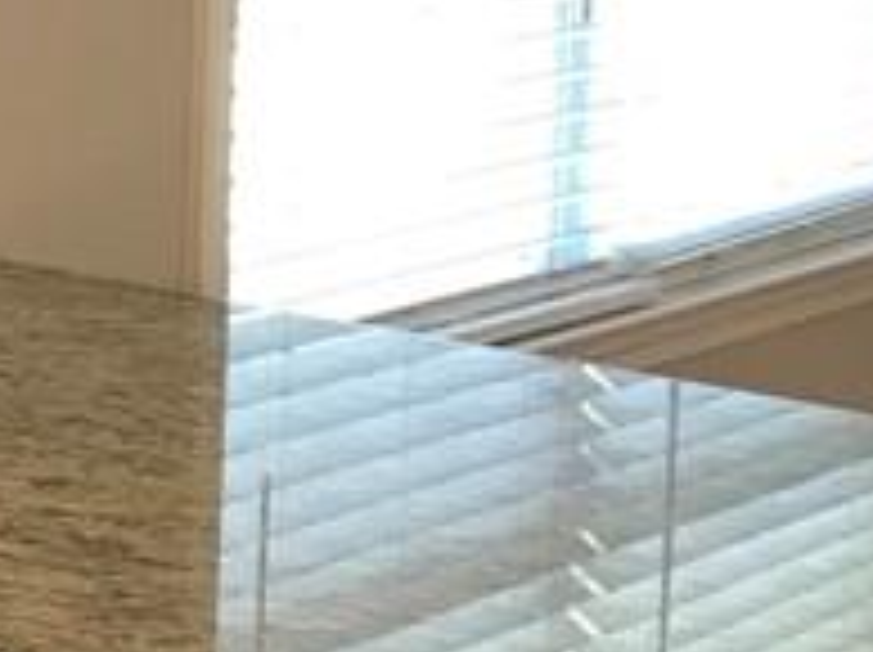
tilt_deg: -6.6
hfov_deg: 11.9
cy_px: -13
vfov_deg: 9.9
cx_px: -886
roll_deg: -0.1
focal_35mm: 148
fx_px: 3728
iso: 40
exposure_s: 1/20
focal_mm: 3.99
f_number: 1.8
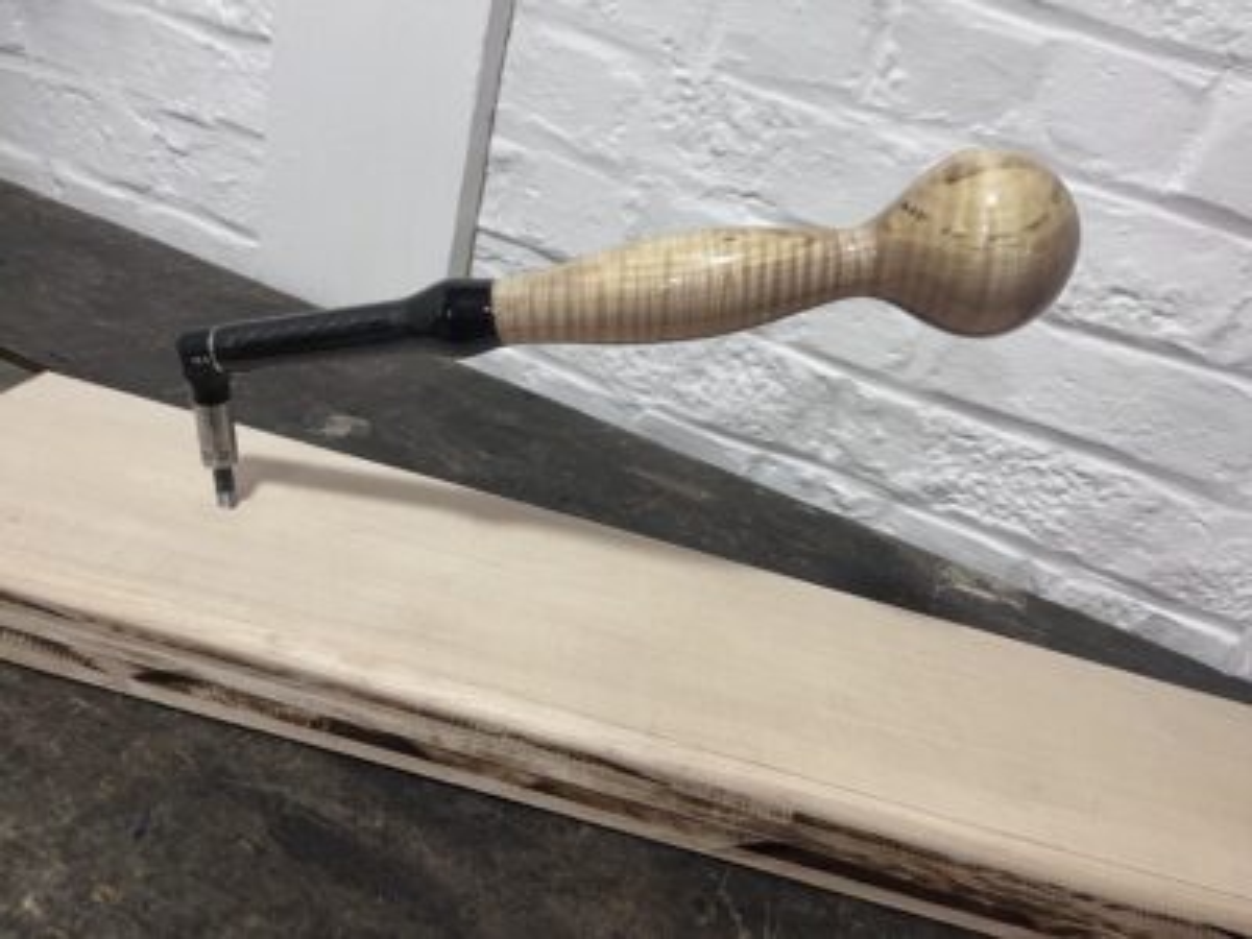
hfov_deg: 67.3
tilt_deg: -27.7
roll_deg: -15.4
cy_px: 470
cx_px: 626
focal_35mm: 26
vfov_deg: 53.1
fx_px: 940
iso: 125
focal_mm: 5.1
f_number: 1.6
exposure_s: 1/50
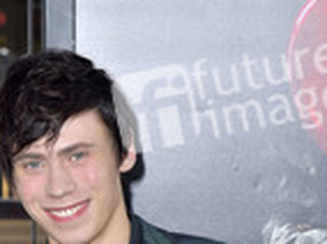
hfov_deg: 10.4
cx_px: 22
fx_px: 1792
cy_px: 444
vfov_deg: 7.6
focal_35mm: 190
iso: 640
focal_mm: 70
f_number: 6.3
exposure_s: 1/250
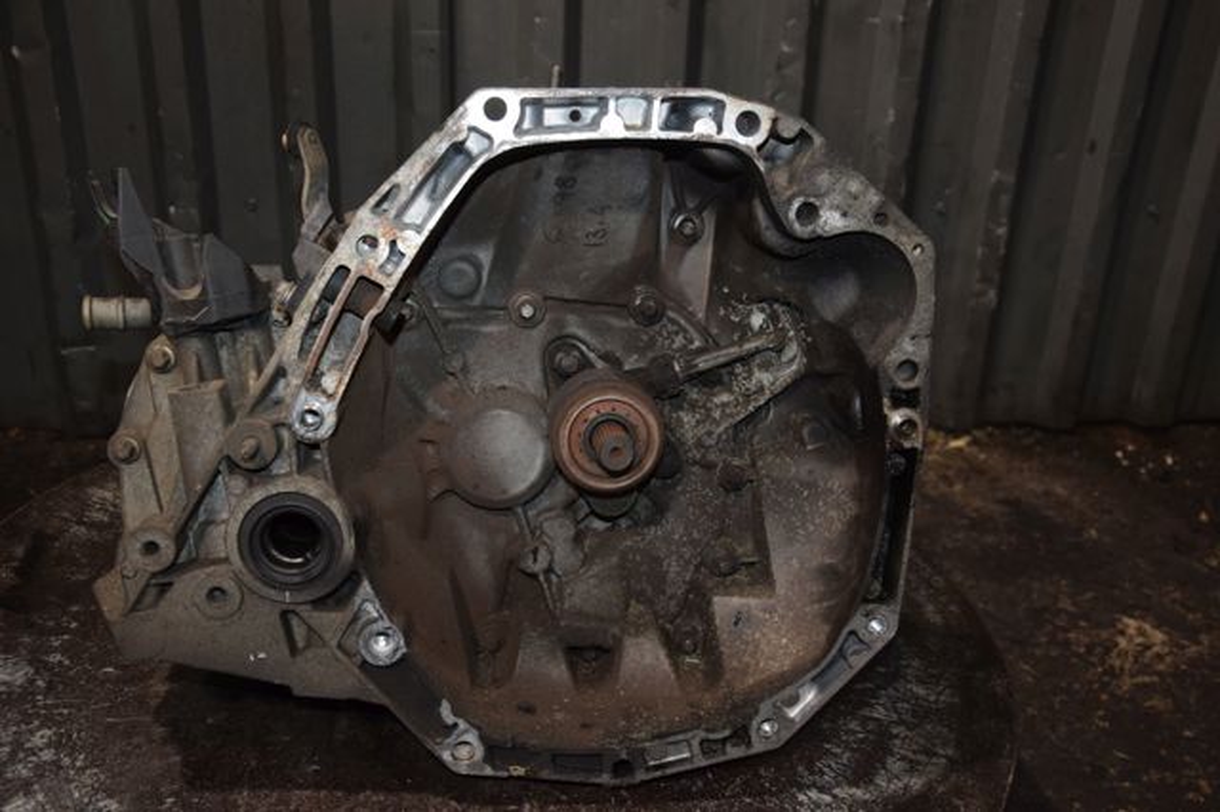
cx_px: 610
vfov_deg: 34.2
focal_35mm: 39
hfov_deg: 49.6
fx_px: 1321
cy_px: 406
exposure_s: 1/60
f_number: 5
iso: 800
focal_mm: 26
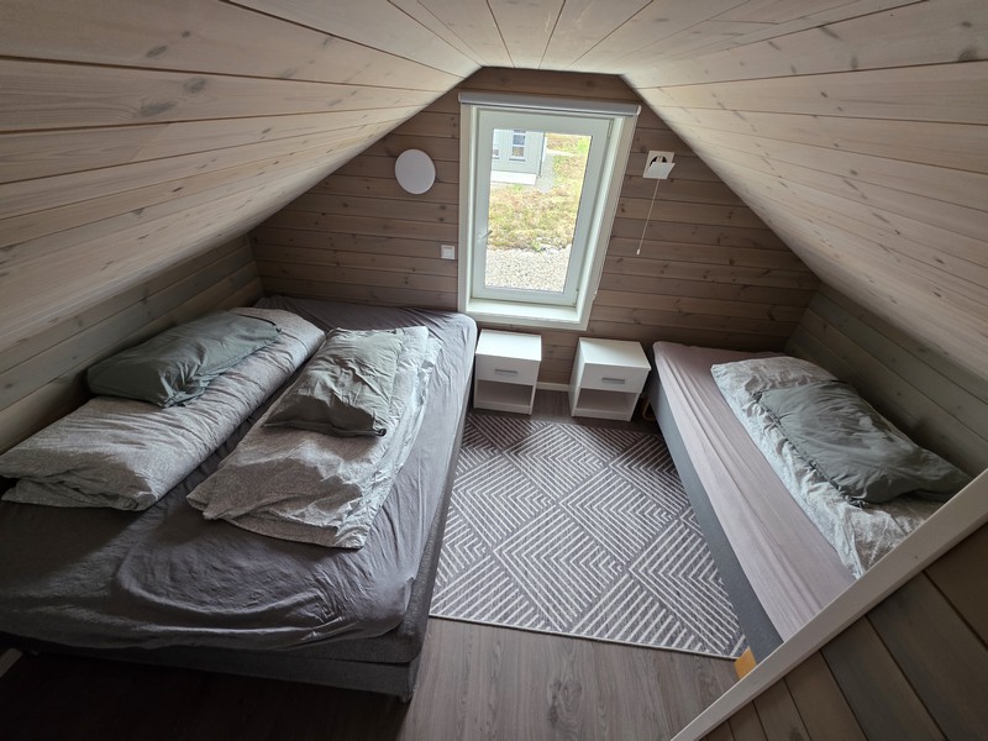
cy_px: 370
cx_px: 494
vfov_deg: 89.9
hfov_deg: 106.2
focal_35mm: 13
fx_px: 371
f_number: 1.9
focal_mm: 2.2
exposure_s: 1/50
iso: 160
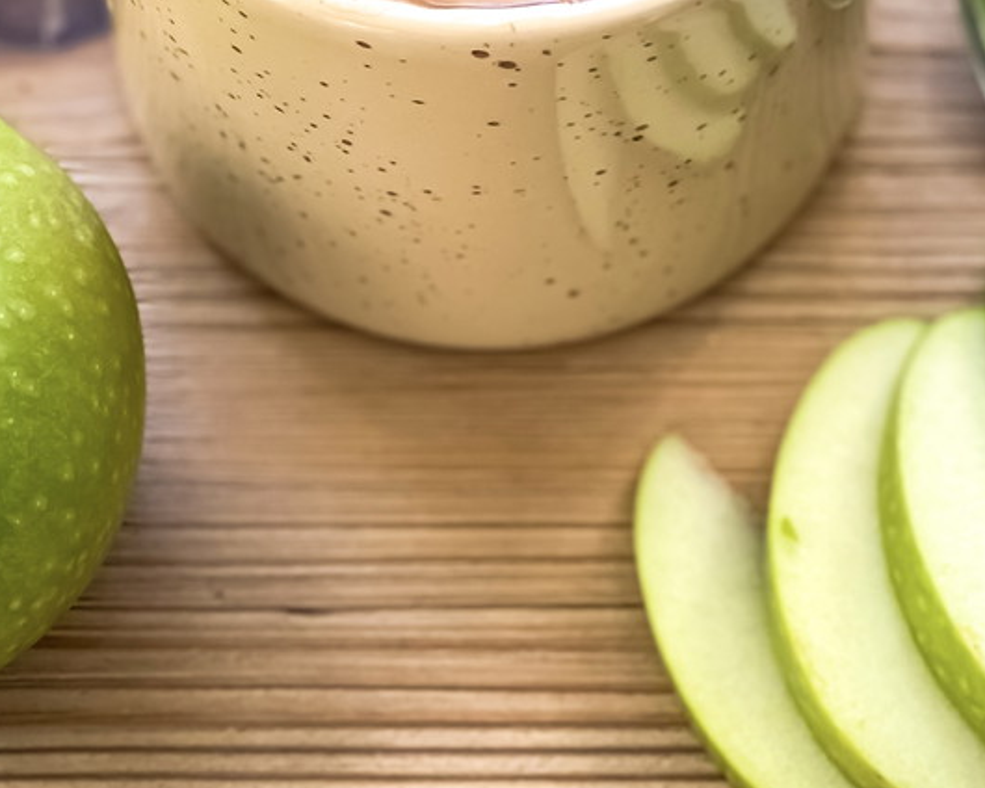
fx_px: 3353
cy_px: 76
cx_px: 528
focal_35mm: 115
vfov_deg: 13.3
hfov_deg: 16.7
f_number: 2
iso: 50
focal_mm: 6
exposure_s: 1/120
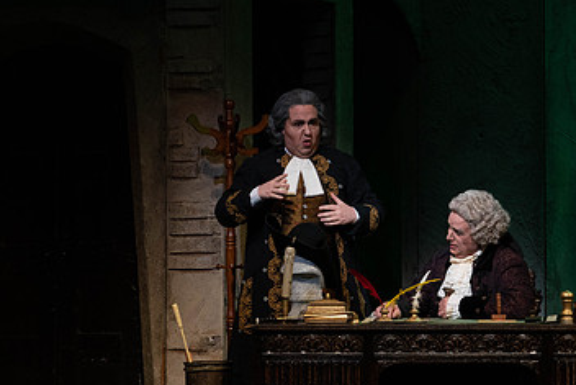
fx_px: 4722
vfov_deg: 4.7
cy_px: 186
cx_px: 435
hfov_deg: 7.0
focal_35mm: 295
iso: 3200
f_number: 9
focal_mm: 179
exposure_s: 1/250
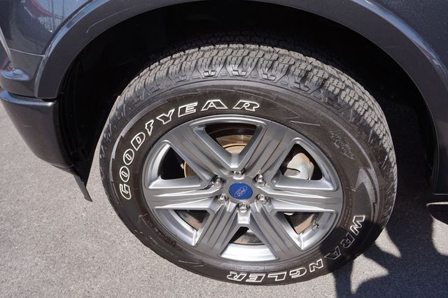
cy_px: 149
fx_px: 410
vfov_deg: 39.9
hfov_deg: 57.2
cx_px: 224
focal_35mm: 33
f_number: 6.3
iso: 100
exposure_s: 1/200
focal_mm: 22
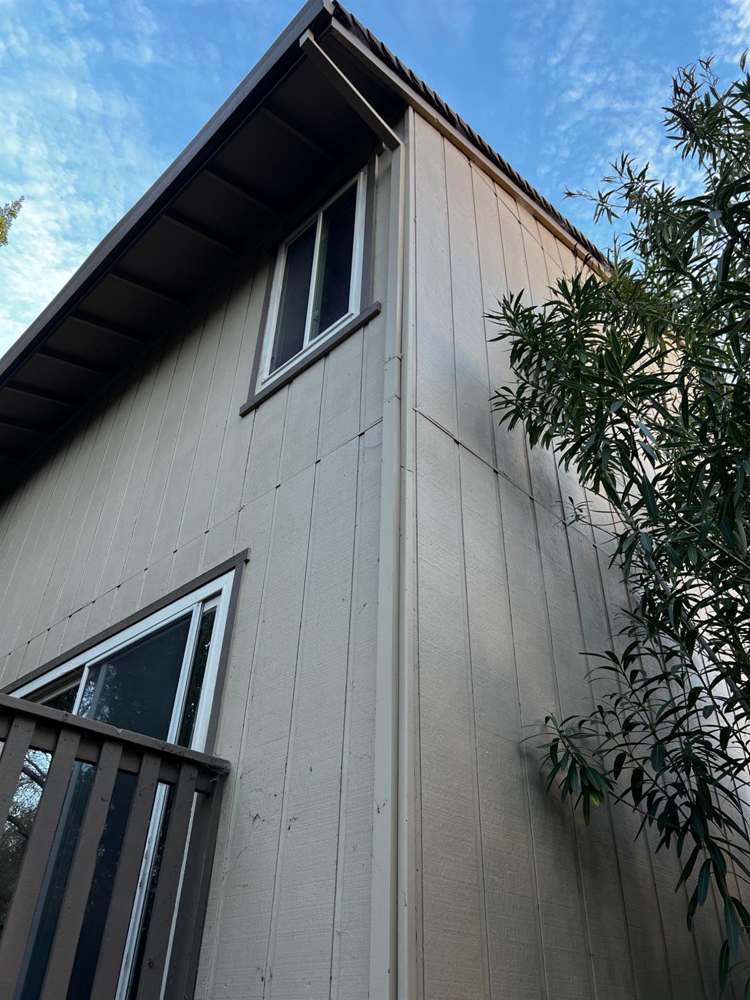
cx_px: 375
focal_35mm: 26
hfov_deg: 53.1
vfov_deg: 67.3
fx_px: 751
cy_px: 500
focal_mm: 5.7
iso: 50
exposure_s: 1/121
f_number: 1.5
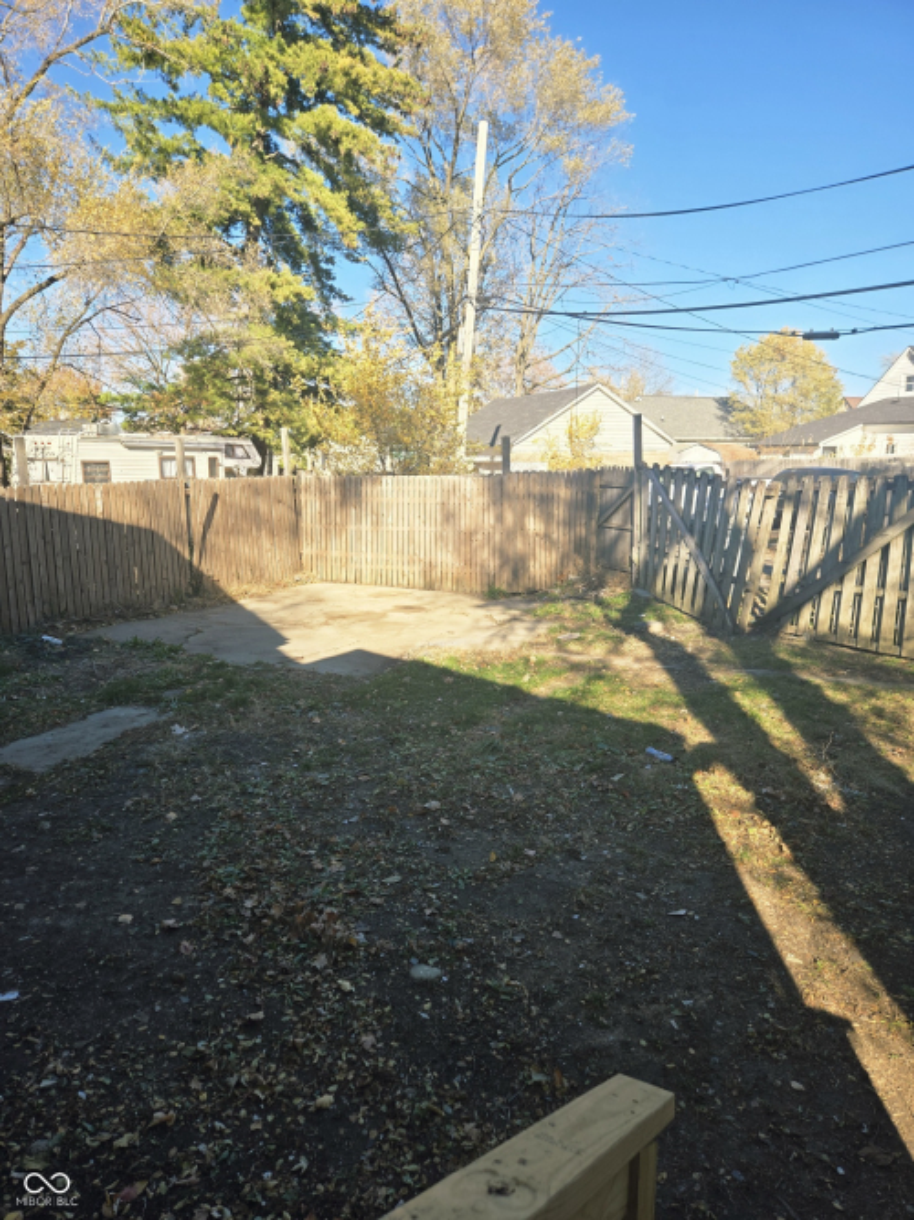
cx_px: 457
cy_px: 610
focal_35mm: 23
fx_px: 810
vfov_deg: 73.9
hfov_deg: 58.9
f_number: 1.8
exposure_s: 1/963
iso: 25
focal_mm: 5.4
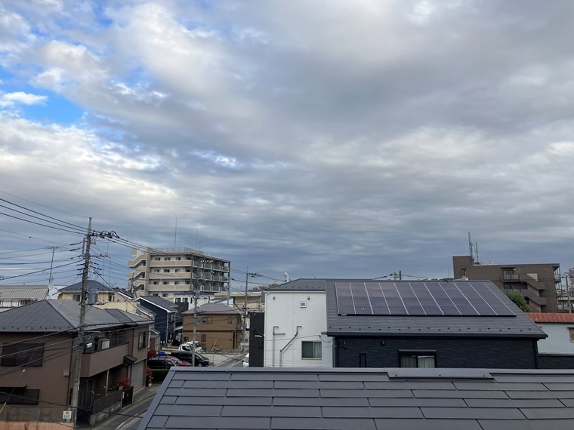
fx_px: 464
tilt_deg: +11.2
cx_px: 287
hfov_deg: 63.4
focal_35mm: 28
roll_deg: -0.1
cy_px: 215
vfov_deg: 49.7
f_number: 1.8
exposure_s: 1/1080
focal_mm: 3.99
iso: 32
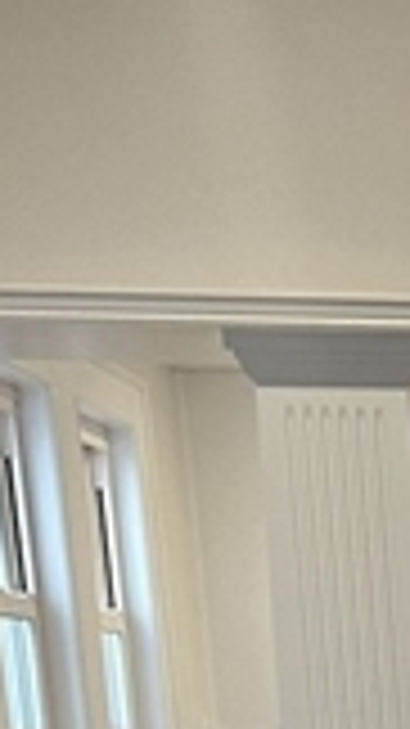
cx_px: 1099
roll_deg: +0.1
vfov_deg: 14.6
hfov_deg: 8.6
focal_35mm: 124
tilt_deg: -17.1
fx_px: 2399
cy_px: 1422
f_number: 1.78
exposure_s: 1/60
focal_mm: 6.86
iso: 125
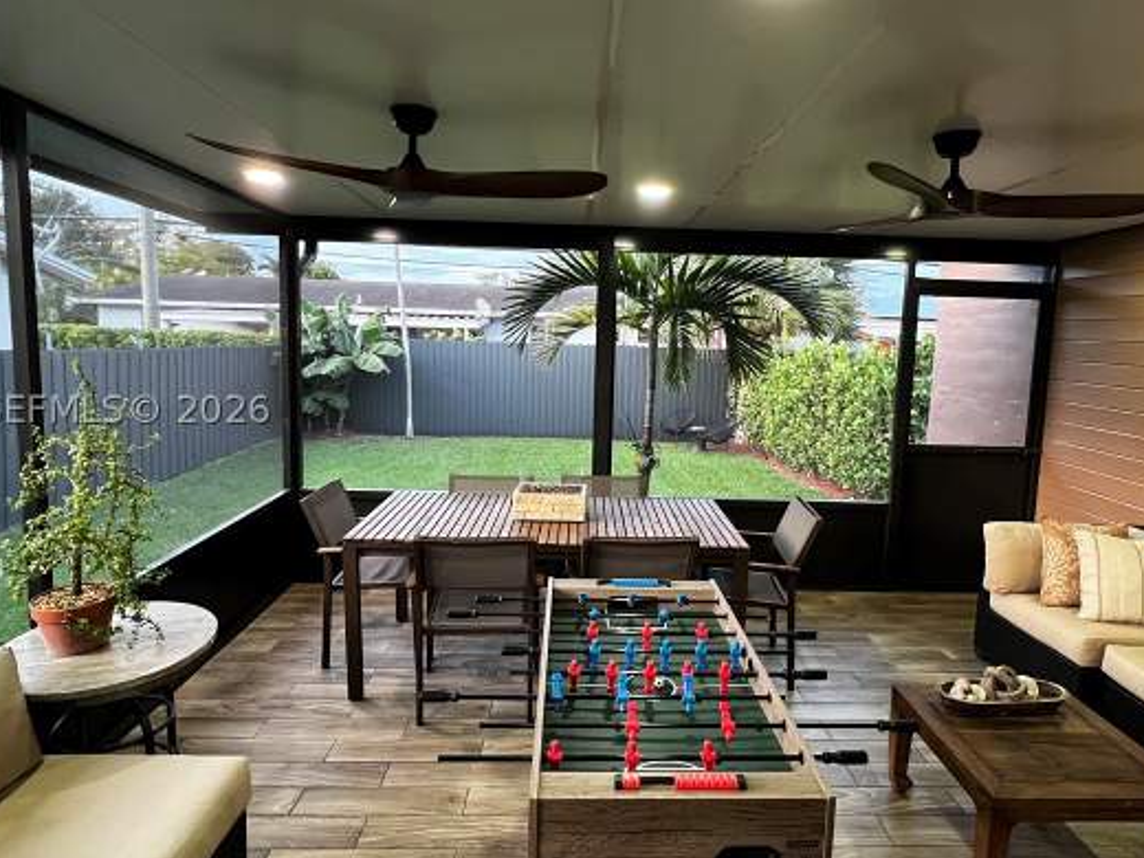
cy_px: 409
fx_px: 661
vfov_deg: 65.9
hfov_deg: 81.7
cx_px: 607
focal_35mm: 20
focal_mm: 1.57
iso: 400
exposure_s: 1/60
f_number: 1.8
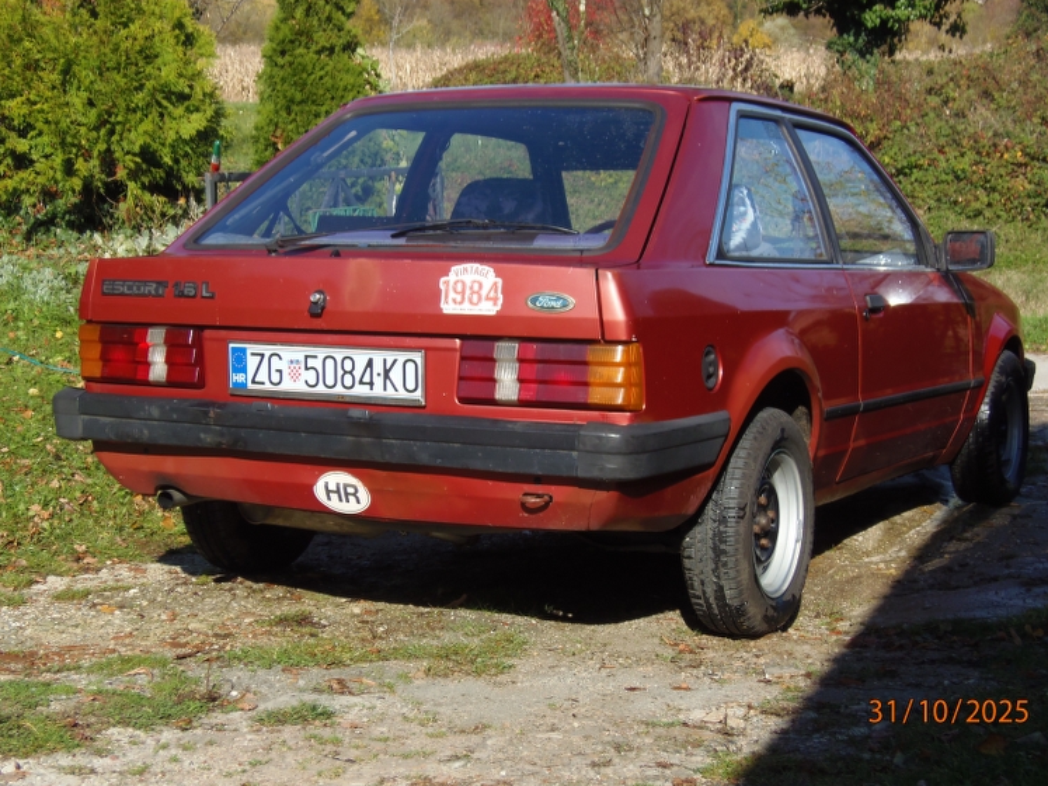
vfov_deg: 24.4
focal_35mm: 60
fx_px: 1816
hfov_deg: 32.2
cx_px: 536
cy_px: 379
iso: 64
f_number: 3.9
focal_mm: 10.4
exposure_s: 1/320
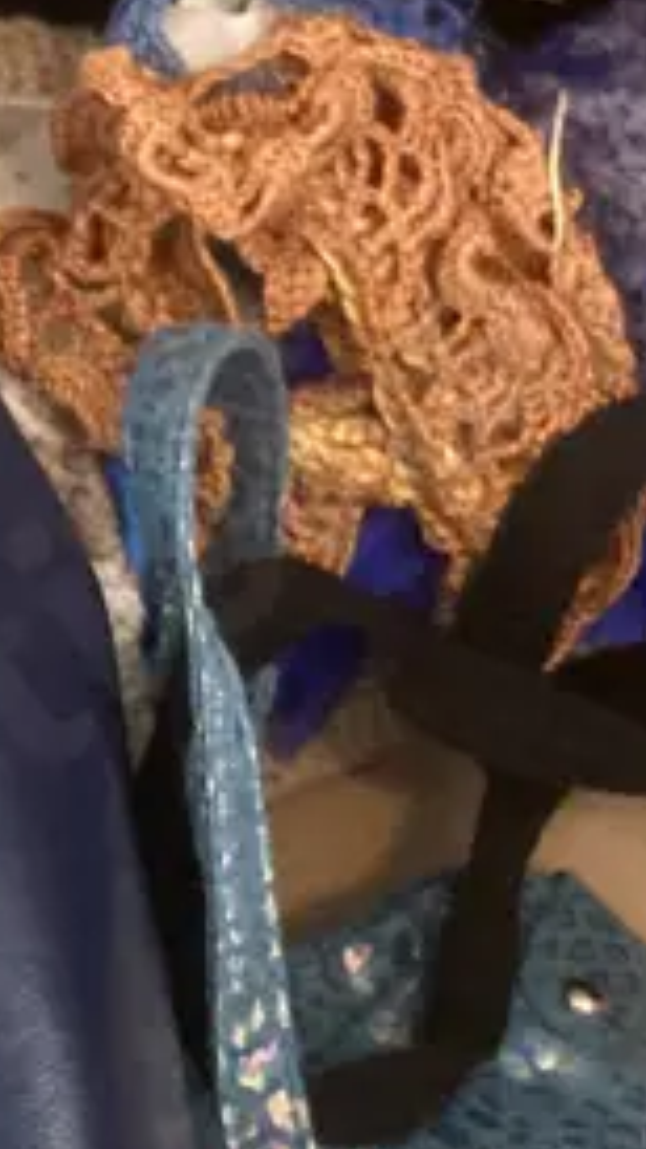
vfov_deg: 18.4
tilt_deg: -83.9
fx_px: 3474
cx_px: -533
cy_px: 1111
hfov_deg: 10.0
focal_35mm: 114
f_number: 1.8
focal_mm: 3.99
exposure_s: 1/33
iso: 400
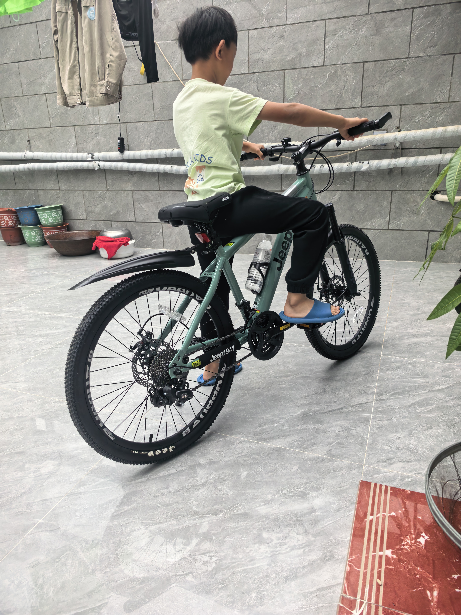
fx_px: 426
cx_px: 230
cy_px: 308
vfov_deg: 71.6
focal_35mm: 24
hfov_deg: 56.8
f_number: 1.4
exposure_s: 1/100
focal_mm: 5.75
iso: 64
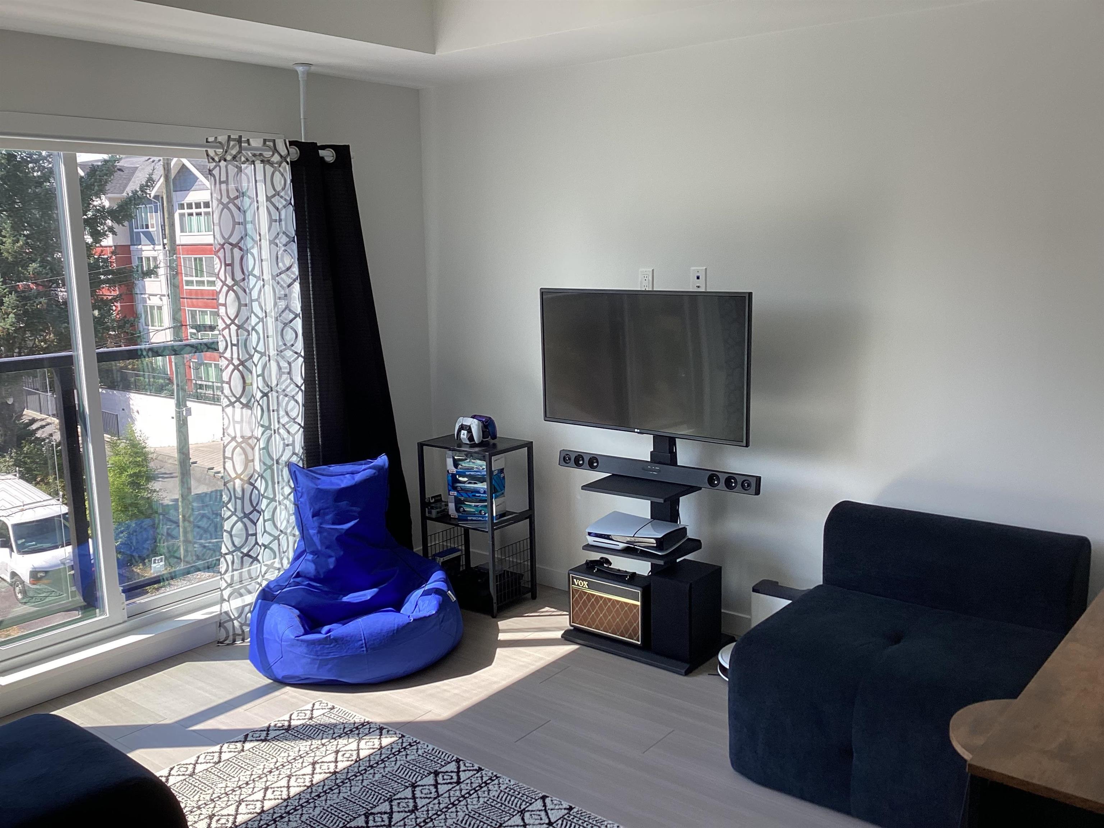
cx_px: 552
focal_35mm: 31
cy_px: 414
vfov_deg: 45.4
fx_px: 989
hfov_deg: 58.4
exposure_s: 1/120
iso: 25
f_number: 2.4
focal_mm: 3.3
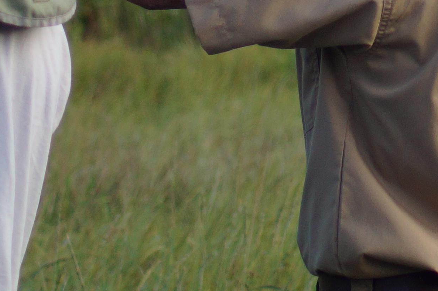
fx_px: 5617
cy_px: -247
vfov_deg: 3.0
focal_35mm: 462
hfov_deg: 4.4
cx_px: 785
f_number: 4
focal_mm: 70
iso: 200
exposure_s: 1/125
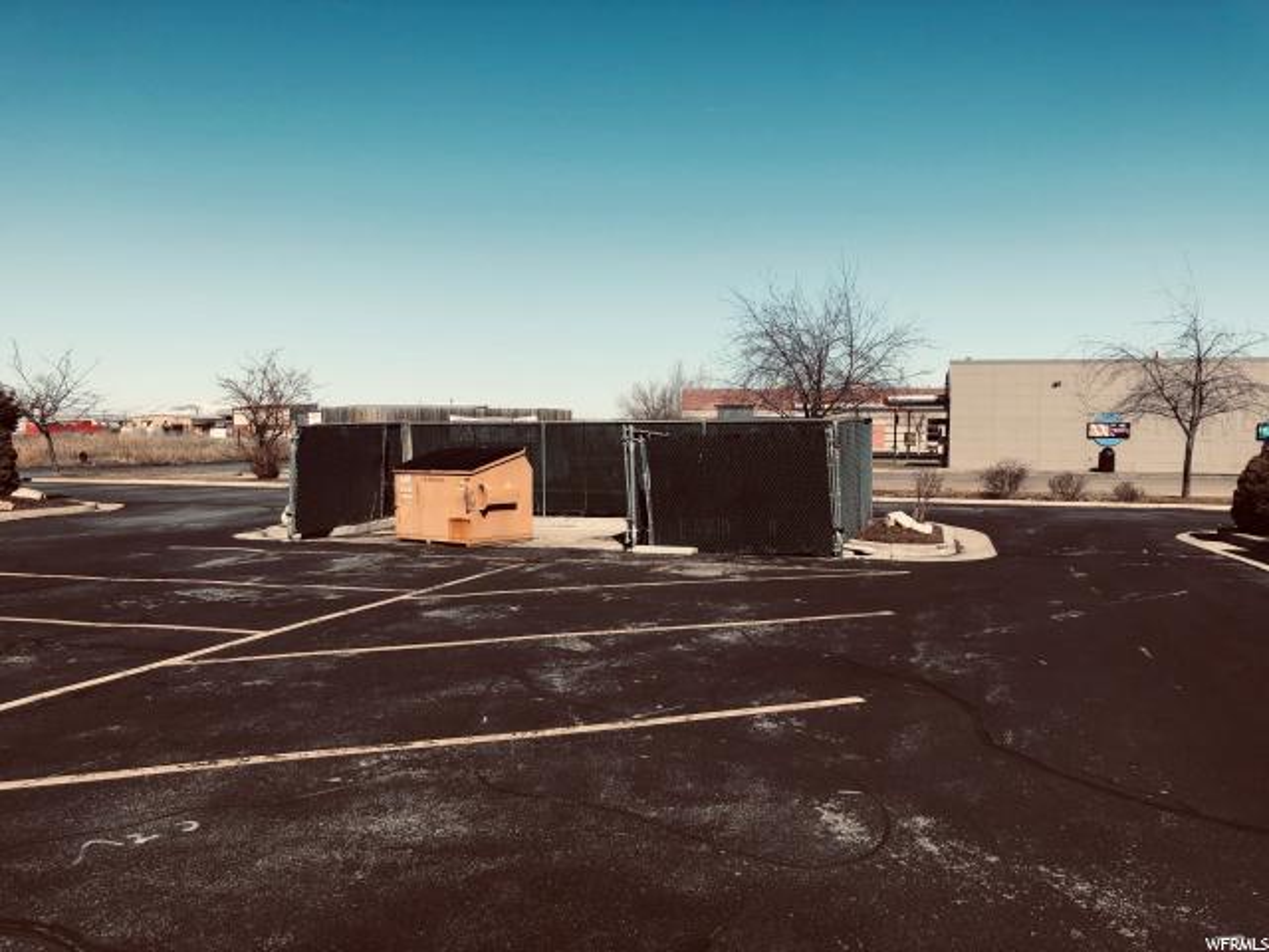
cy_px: 476
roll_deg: -1.0
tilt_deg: -2.0
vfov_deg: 49.7
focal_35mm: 28
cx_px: 634
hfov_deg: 63.4
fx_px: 1026
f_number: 1.8
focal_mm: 4
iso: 20
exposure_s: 1/3003
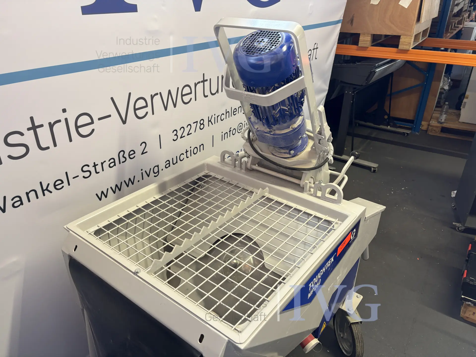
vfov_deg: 53.1
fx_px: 358
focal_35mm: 26
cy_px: 178
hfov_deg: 67.3
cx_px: 238
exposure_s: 1/50
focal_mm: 5.96
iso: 80
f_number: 1.6
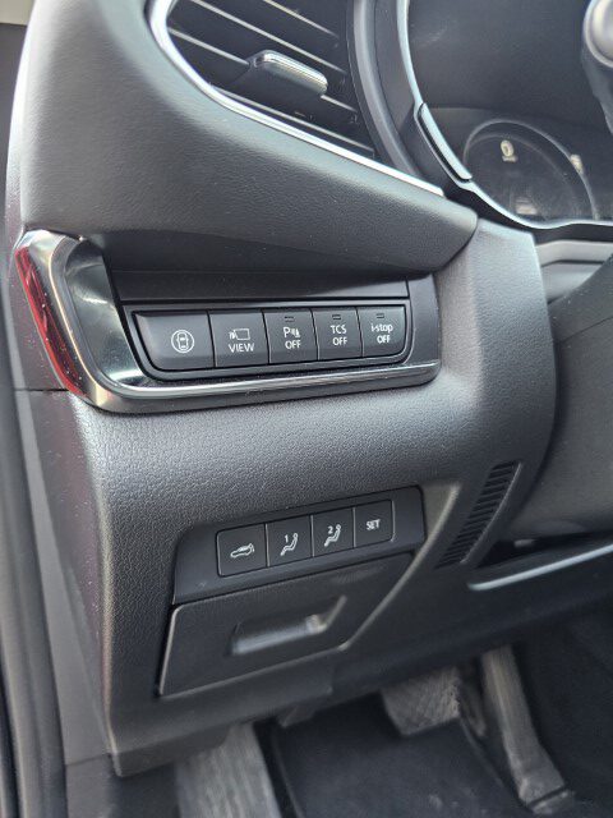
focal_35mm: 23
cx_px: 306
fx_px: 543
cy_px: 409
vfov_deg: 73.9
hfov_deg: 58.9
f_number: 1.7
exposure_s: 1/100
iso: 800
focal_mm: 6.3
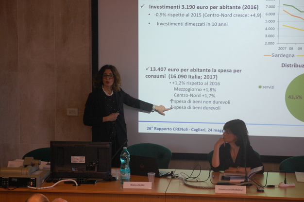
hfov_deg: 13.7
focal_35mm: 150
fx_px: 1265
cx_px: 152
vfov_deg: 9.1
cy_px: 101
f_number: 4.5
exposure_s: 1/60
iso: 800
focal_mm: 100
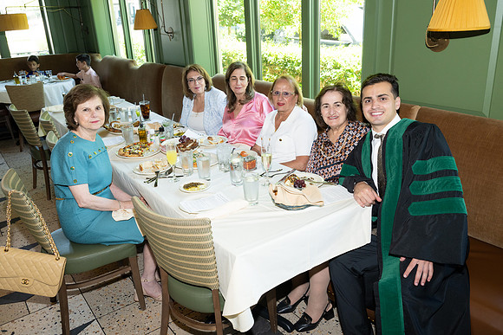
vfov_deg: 43.0
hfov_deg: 61.1
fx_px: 426
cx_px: 252
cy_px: 168
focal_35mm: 30
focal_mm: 30.5
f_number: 5.6
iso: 800
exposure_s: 1/80
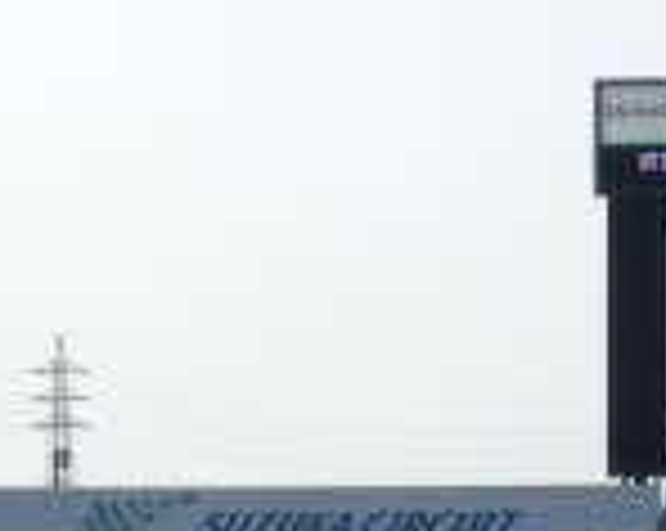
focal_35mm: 233
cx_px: 220
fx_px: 4587
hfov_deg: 8.3
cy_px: 621
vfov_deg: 6.6
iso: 80
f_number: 4.9
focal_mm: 14.7
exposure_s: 1/320
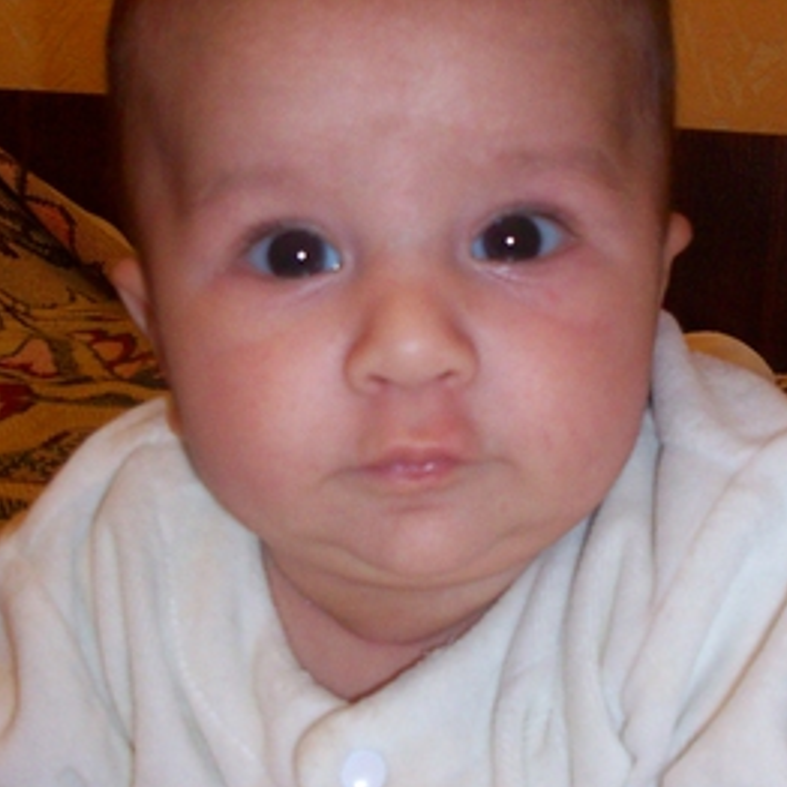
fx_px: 1620
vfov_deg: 27.3
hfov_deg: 27.3
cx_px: 383
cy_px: 451
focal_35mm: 63
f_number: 2.8
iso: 160
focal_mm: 5.7
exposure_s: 1/60
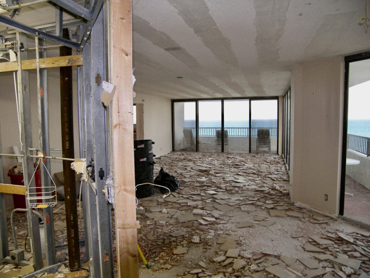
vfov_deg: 56.8
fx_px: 257
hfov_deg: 71.6
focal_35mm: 24
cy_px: 139
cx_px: 185
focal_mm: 5
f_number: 2.8
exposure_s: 1/30
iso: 100
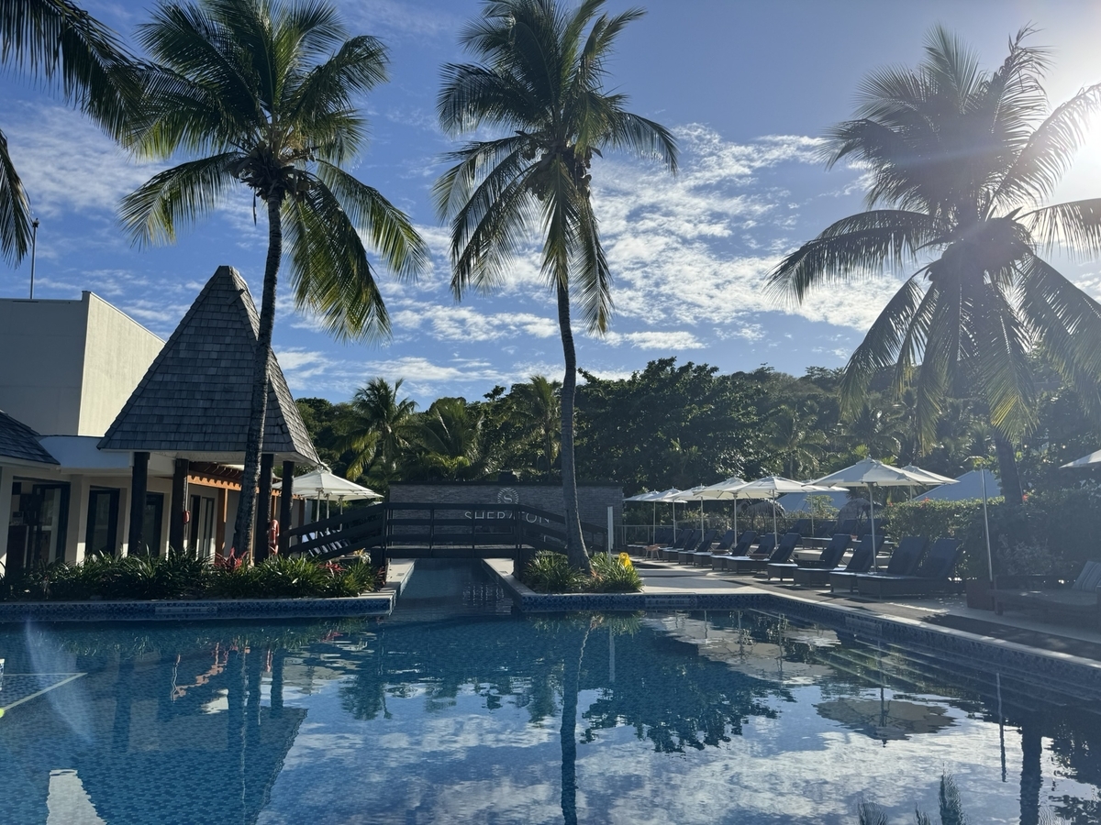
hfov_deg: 71.6
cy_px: 412
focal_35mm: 24
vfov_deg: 56.8
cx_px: 550
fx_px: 763
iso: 80
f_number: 1.78
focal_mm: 6.76
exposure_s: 1/6410
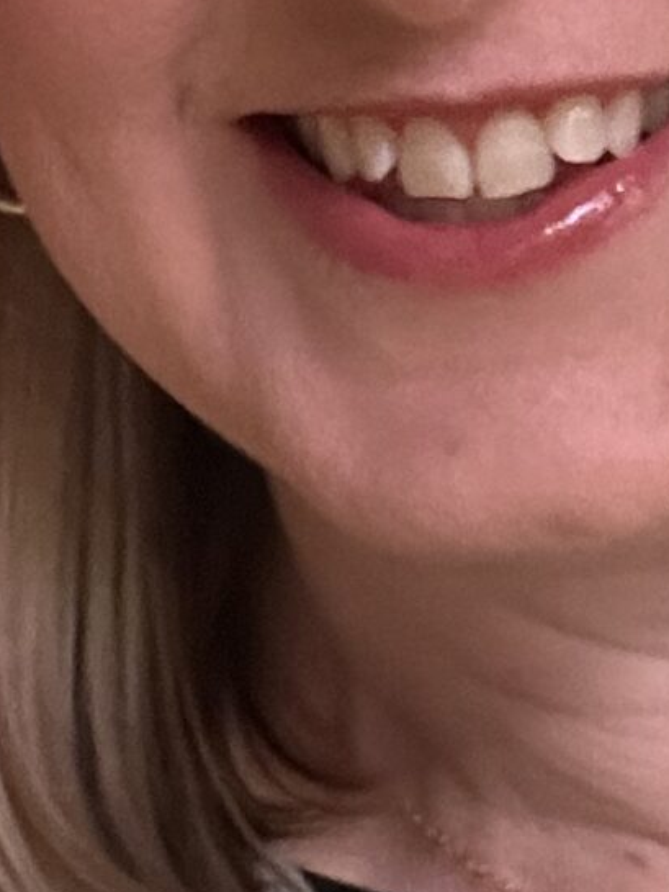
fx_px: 3632
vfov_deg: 13.9
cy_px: 221
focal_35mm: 141
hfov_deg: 10.5
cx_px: 167
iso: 320
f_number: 1.9
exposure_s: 1/30
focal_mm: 2.69
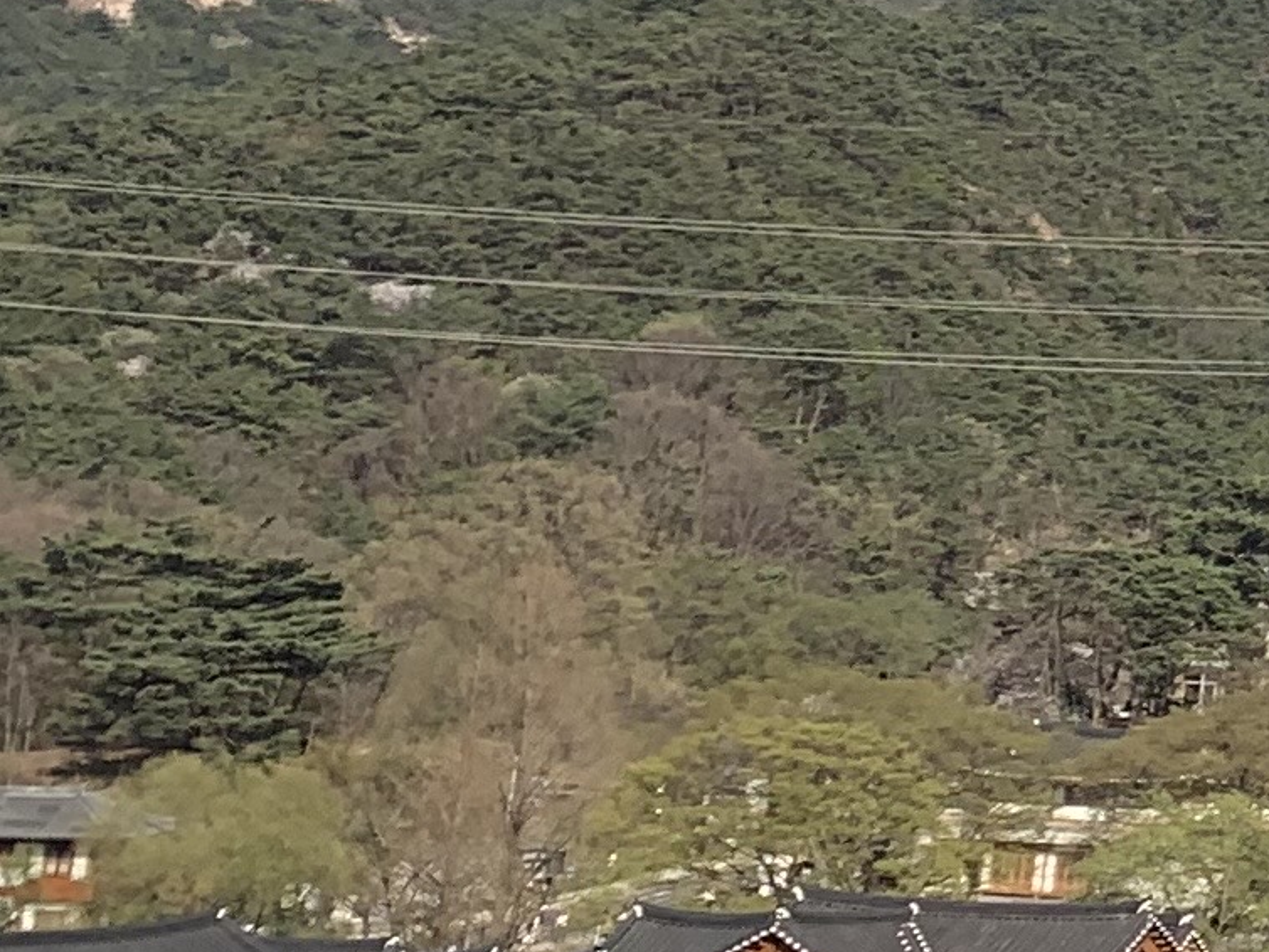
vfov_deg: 10.3
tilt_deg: +13.0
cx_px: 3014
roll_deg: -3.1
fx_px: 5097
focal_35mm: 139
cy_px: -468
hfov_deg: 11.7
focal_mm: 4.25
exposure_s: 1/1992
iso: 25
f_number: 1.8
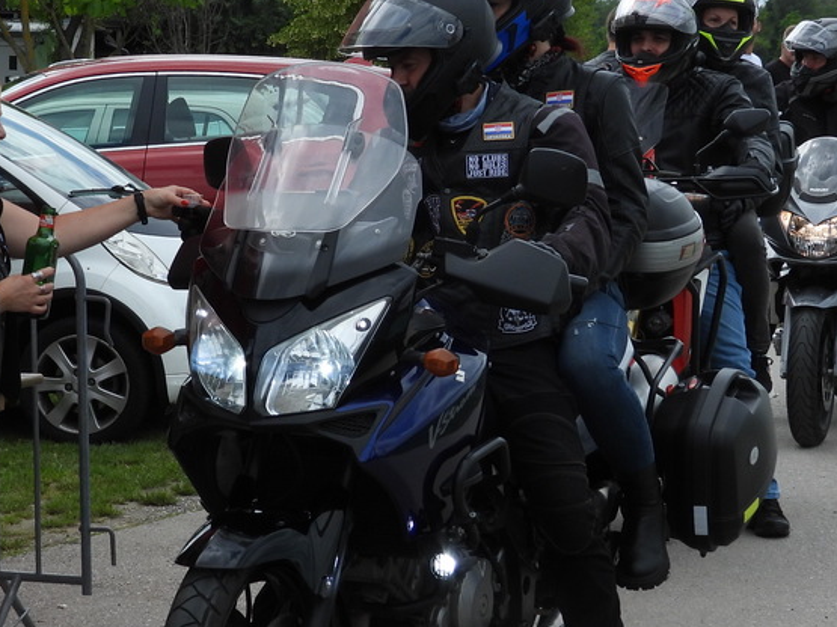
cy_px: 321
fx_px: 2877
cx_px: 306
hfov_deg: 16.5
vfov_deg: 12.4
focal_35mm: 119
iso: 100
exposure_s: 1/1250
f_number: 3.5
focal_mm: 9.8
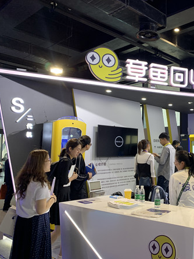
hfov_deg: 38.8
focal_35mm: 35
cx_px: 161
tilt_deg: +5.8
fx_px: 262
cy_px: 130
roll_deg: -0.4
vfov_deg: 52.7
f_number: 1.8
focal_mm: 4.25
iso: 80
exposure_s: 1/50
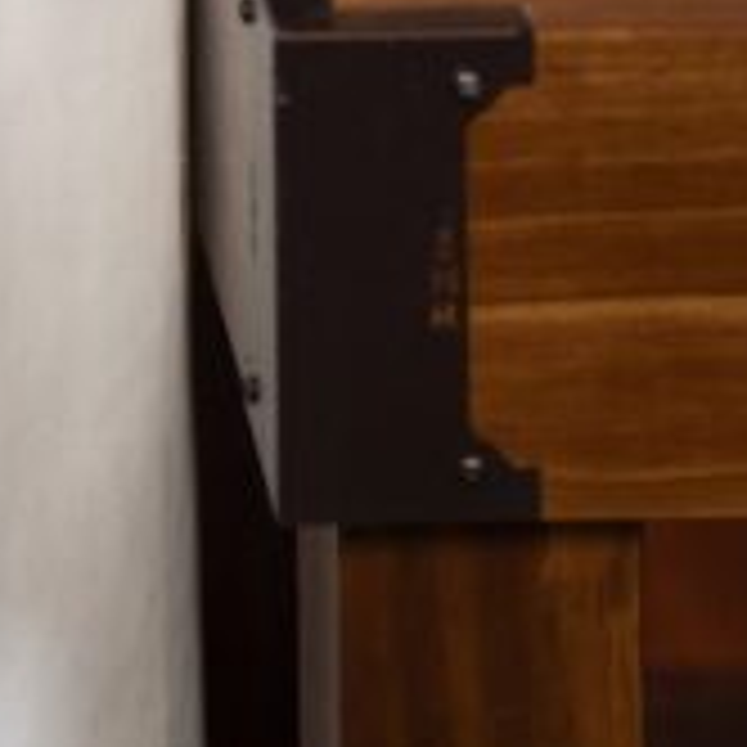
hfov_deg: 7.1
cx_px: -277
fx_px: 5933
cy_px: -1084
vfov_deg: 6.8
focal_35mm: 243
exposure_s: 1/160
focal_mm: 50
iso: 400
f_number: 1.2
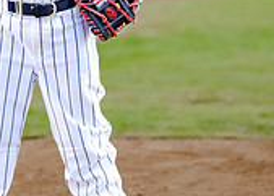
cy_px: -52
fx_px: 1604
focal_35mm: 206
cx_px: 36
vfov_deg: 6.9
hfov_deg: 9.7
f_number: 1.2
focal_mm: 50
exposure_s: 1/640
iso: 320
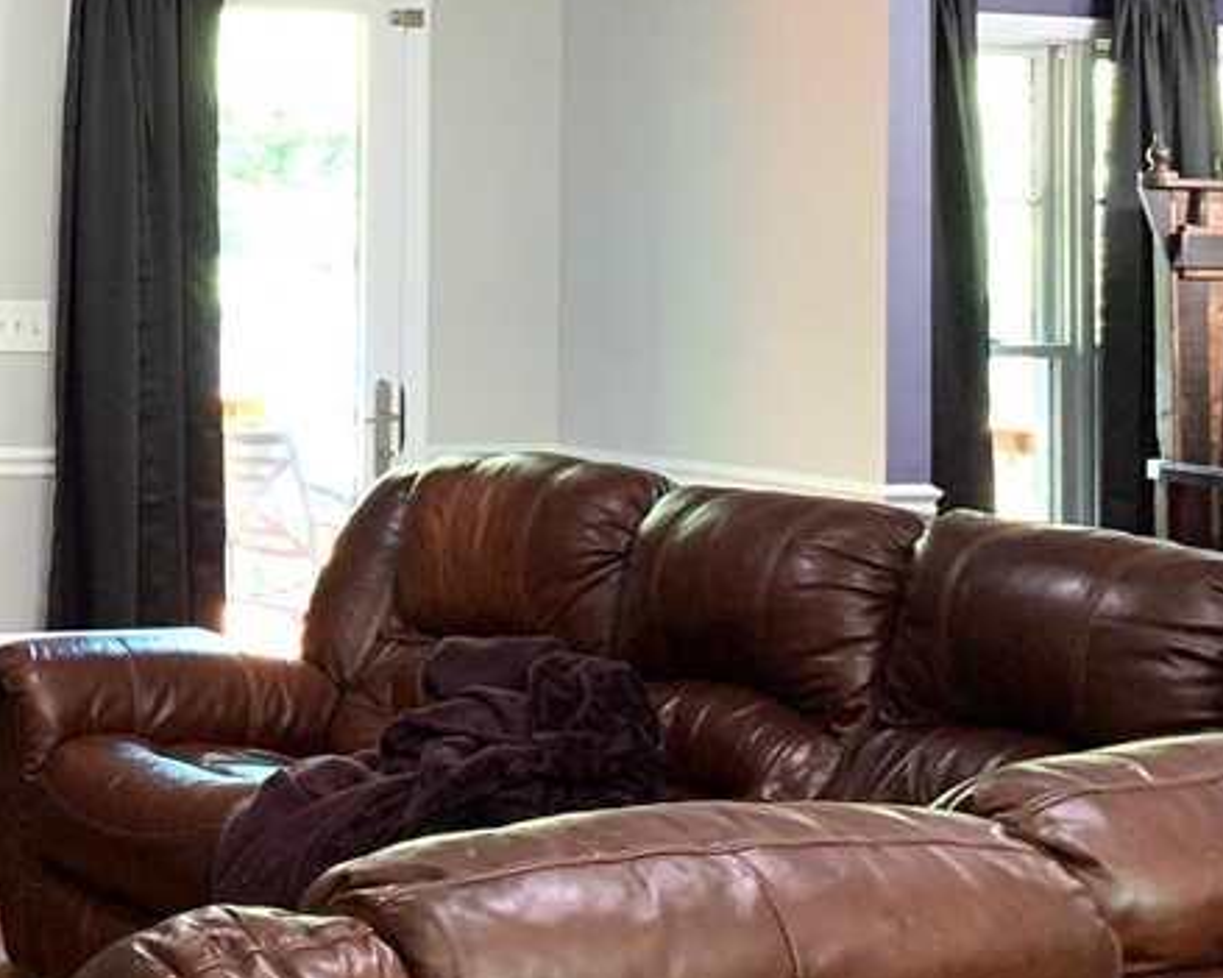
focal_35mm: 74
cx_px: -493
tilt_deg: +2.5
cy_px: 103
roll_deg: -1.3
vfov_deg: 20.3
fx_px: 2678
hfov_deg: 22.2
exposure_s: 1/30
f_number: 1.8
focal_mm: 4.25
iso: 400
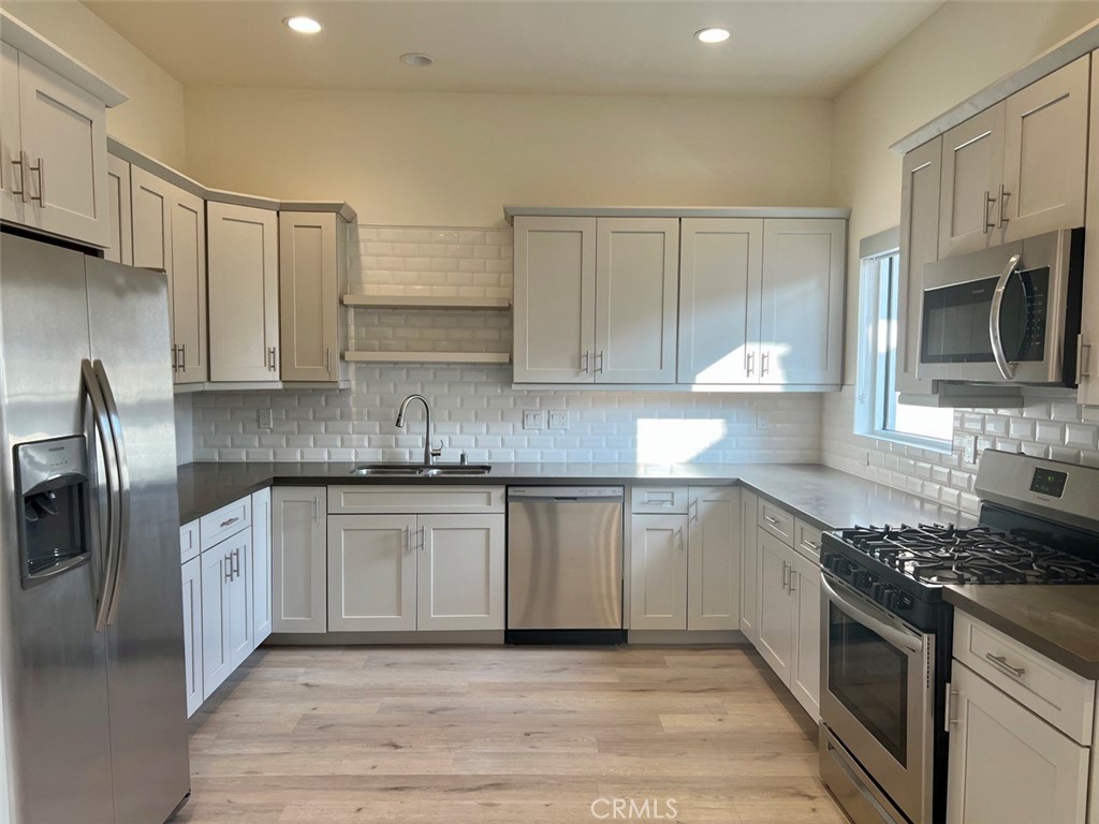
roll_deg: -0.5
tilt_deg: -4.2
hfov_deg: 67.3
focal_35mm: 26
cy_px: 412
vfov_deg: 53.1
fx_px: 825
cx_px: 550
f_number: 1.5
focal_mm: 5.7
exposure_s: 1/170
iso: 50
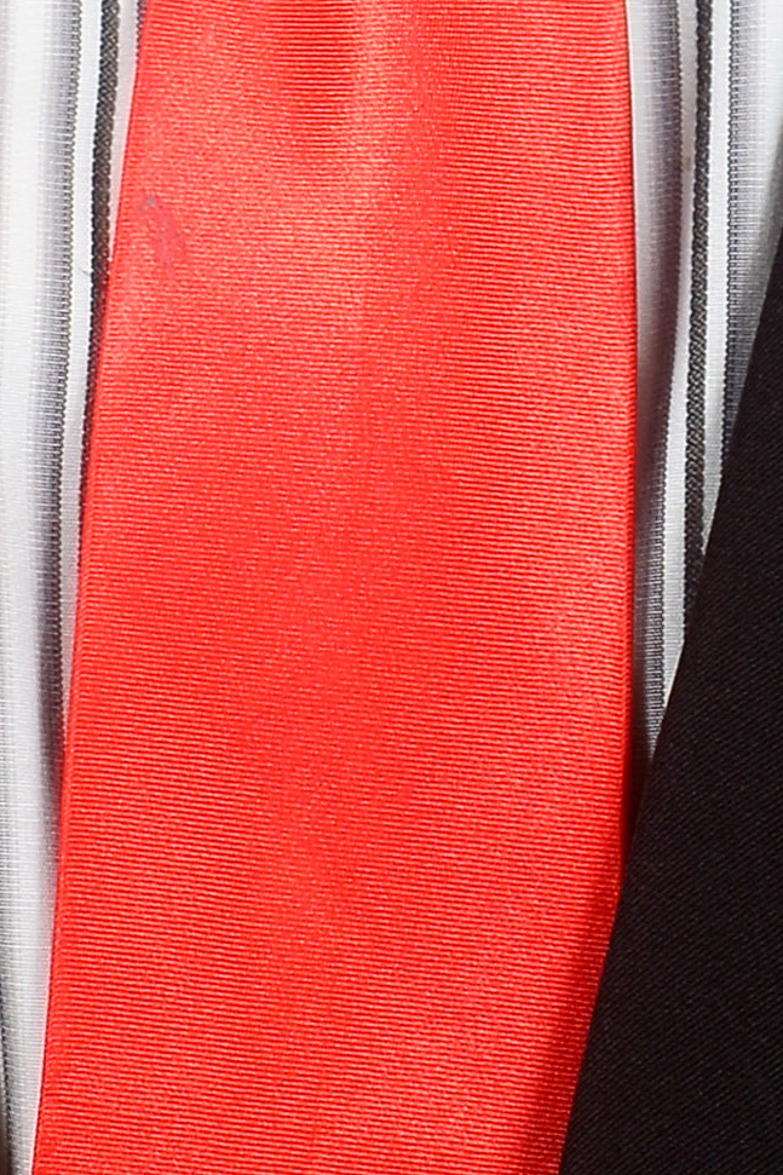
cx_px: 381
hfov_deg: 4.4
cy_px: -1649
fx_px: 10117
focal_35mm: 310
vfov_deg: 6.3
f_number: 5
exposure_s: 1/50
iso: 250
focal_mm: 50
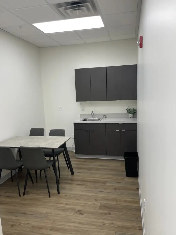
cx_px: 88
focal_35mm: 28
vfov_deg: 63.4
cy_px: 122
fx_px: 190
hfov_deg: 49.7
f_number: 1.6
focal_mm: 4.2
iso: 50
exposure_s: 1/120
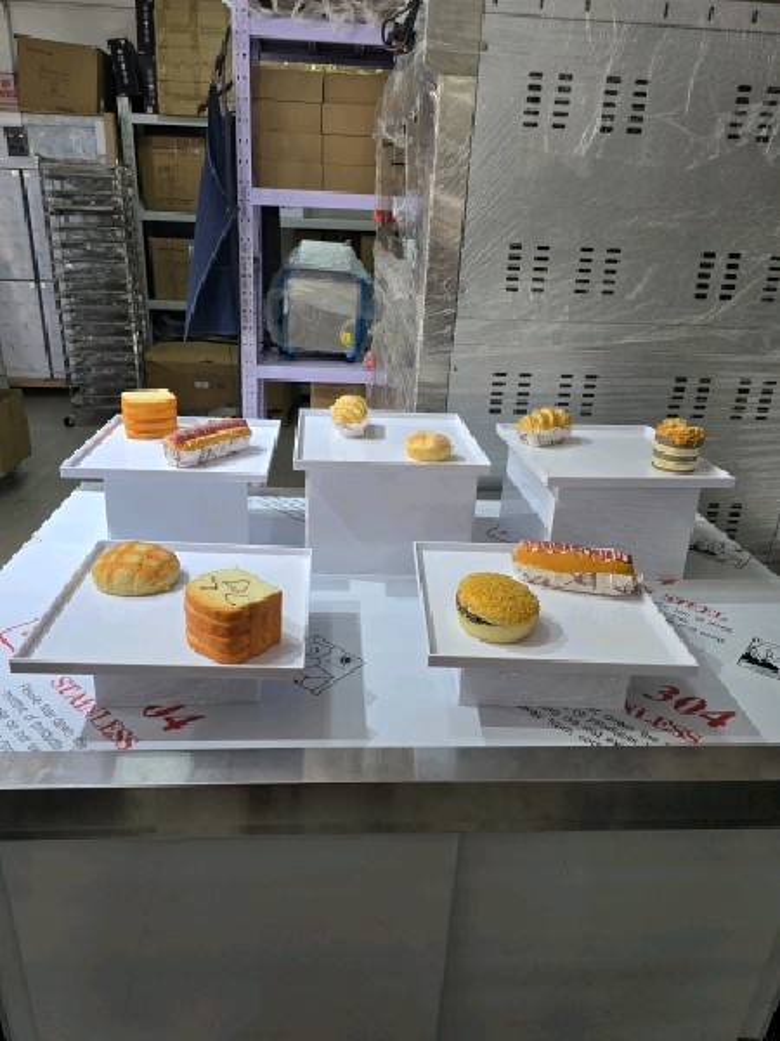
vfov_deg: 73.9
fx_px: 691
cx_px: 390
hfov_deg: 58.9
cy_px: 520
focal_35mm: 23
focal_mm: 6.3
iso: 80
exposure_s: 1/101
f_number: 1.7
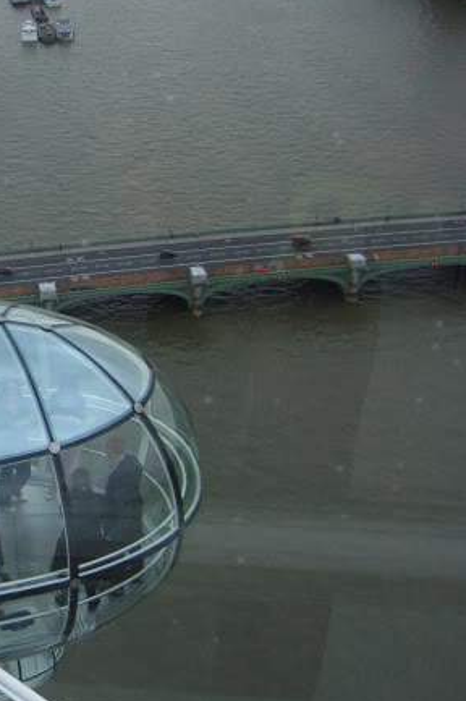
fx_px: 1167
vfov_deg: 33.4
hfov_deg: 21.5
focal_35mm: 60
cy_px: 346
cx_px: -34
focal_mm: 8
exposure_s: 1/50
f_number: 2.8
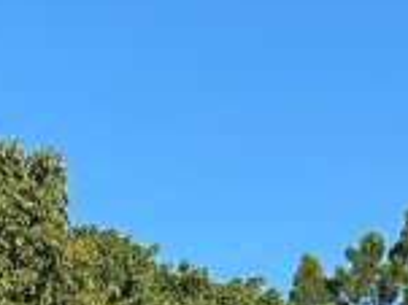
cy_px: 664
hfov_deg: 15.1
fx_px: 1496
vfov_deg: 10.5
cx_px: -62
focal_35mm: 127
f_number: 1.78
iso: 80
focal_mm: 6.86
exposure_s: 1/1131
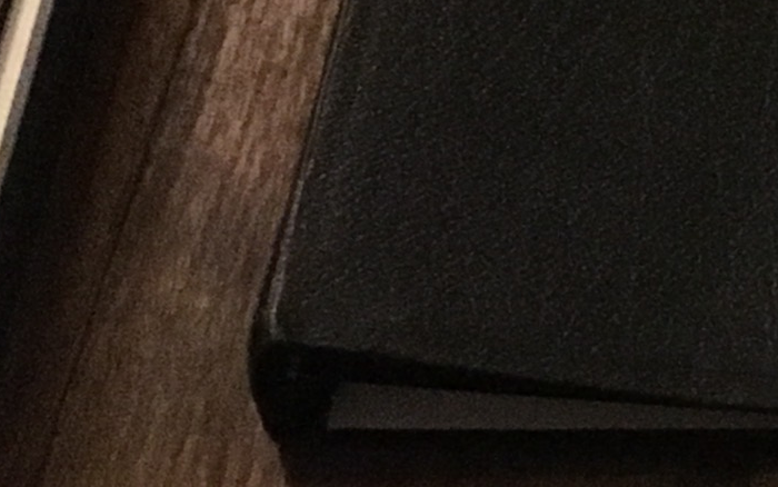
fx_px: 3754
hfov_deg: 11.2
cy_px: -198
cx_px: 1321
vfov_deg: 7.3
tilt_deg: -46.4
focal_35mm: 177
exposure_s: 1/15
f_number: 2.2
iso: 320
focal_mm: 4.15
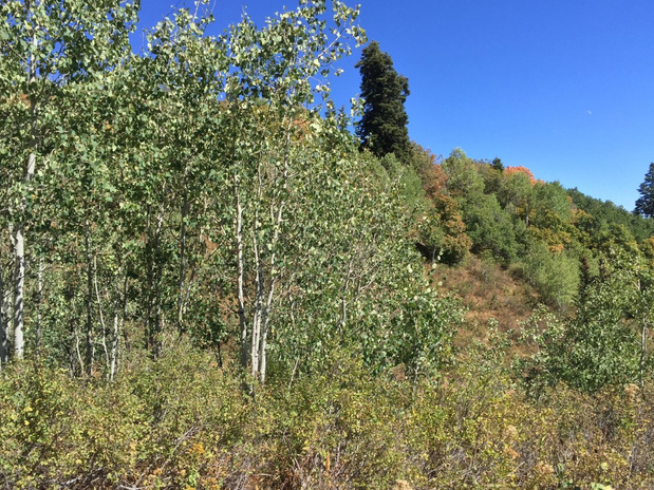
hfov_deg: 60.0
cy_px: 247
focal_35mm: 30
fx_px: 567
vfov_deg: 46.8
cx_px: 325
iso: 32
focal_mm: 4.15
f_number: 2.2
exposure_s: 1/1276
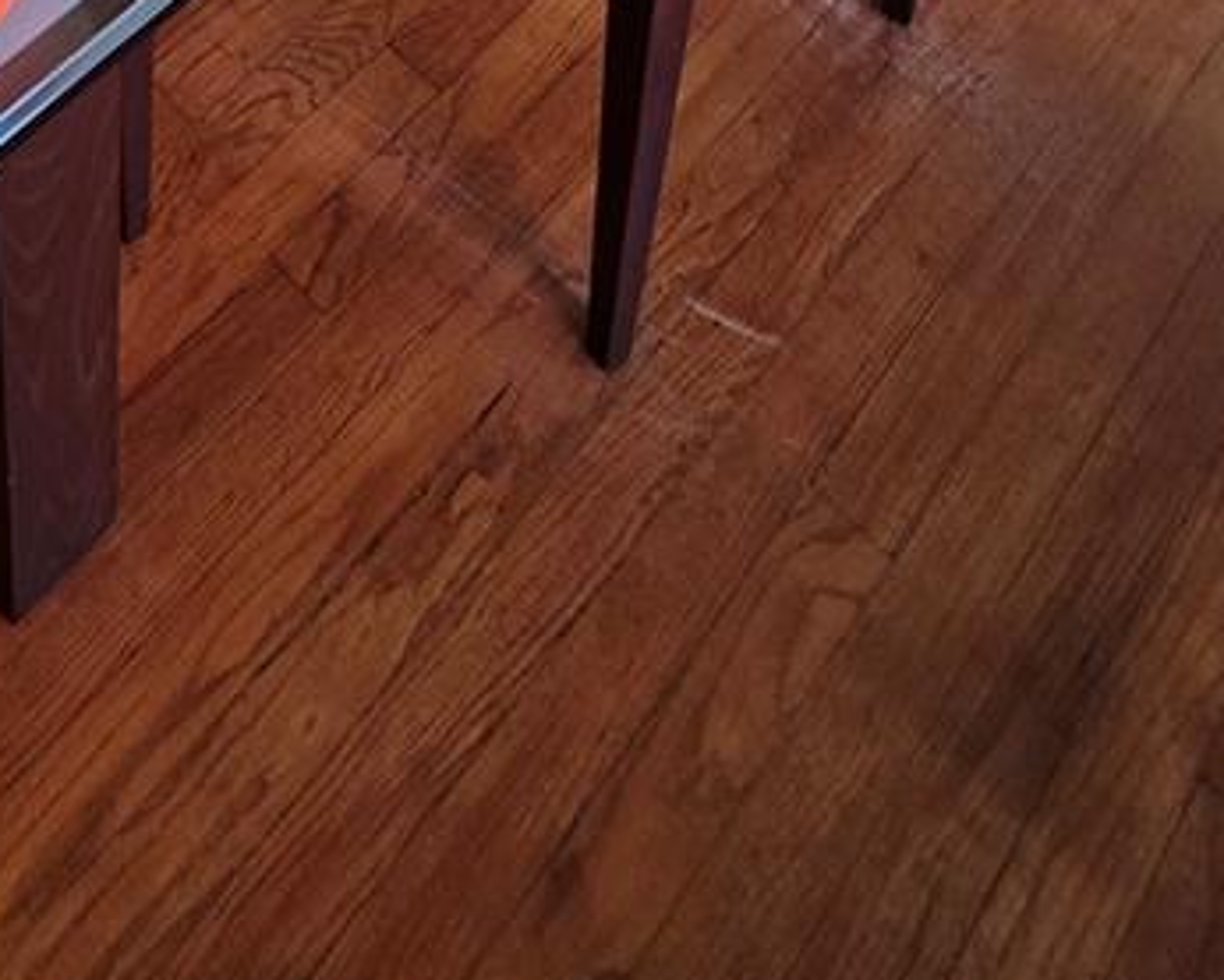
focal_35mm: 44
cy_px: -750
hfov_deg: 38.4
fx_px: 1594
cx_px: 71
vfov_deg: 22.1
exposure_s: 1/120
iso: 160
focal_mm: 2.2
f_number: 1.9
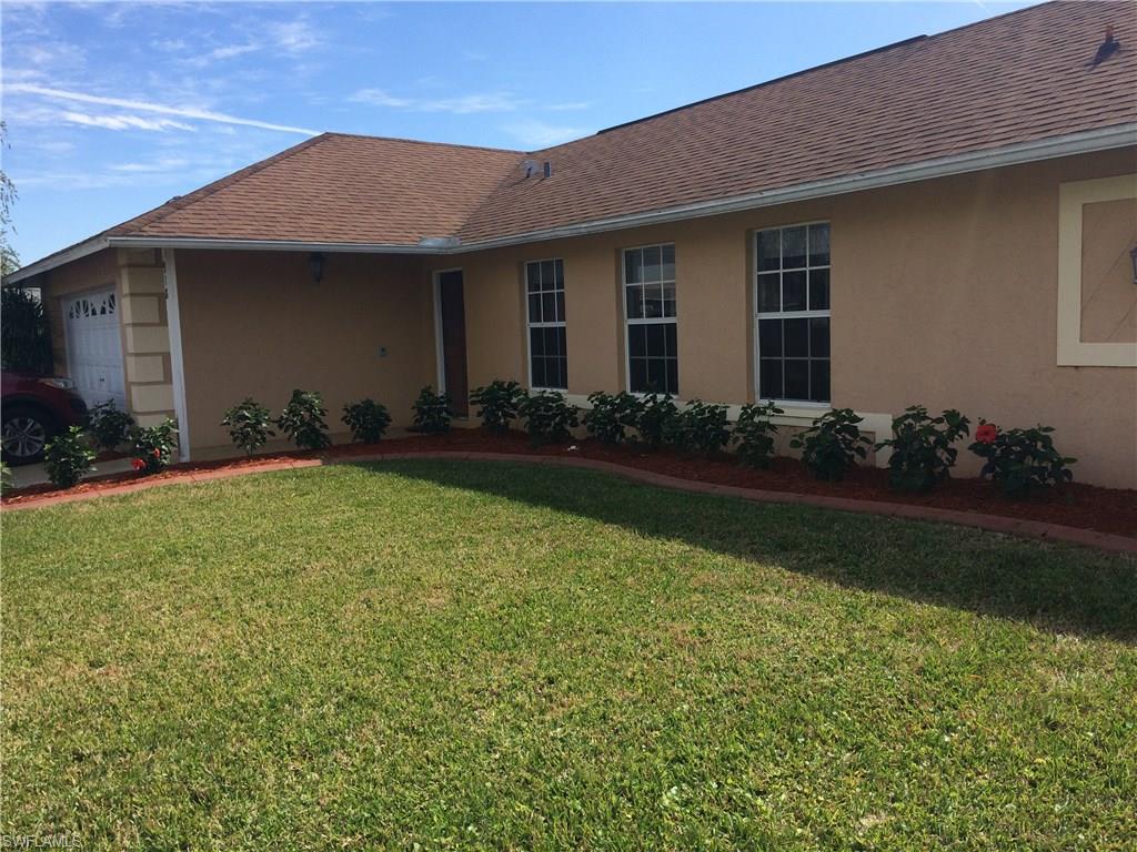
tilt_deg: -8.7
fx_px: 953
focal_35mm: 29
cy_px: 426
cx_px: 568
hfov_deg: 61.7
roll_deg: +2.1
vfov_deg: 48.2
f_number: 2.2
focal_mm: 4.15
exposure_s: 1/2283
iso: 32
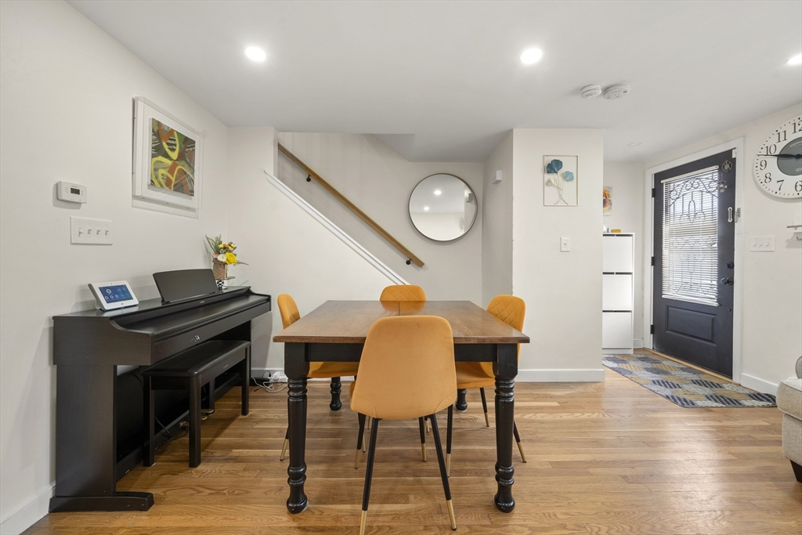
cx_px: 401
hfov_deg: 104.2
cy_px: 268
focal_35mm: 14
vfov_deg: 81.2
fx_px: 312
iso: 320
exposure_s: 1/5
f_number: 7.1
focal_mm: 14
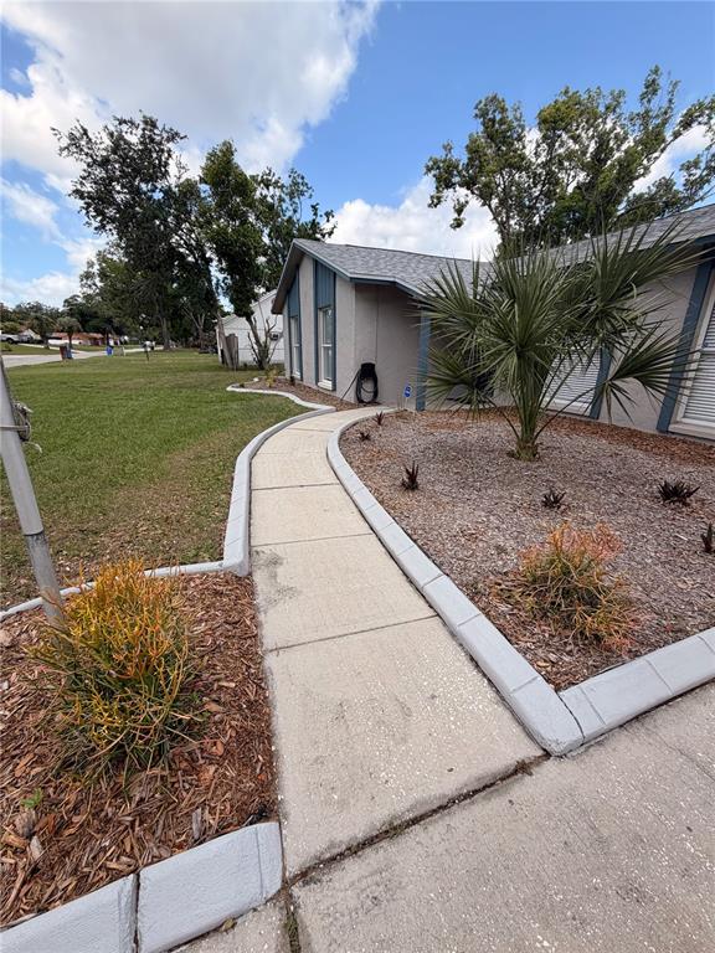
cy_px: 476
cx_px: 358
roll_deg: -0.9
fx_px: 386
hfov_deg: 85.7
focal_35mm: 14
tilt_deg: -17.9
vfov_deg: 102.1
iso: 40
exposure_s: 1/770
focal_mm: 2.22
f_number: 2.2
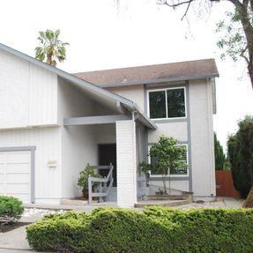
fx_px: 405
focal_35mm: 49
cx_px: 51
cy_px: 140
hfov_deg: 33.7
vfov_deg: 34.6
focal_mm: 22
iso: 100
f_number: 7.1
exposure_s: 1/200
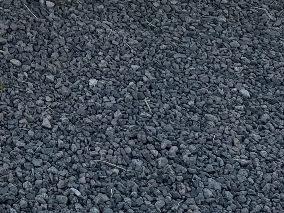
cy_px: -381
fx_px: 1141
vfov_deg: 9.0
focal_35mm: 139
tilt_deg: -11.1
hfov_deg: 12.7
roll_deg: +0.2
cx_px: -246
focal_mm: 6.76
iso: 80
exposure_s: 1/931
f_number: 1.78
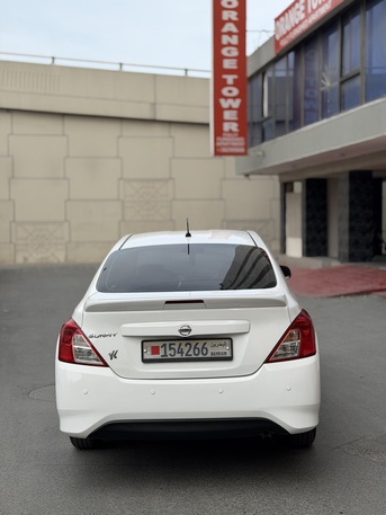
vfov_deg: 39.6
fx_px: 713
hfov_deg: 30.3
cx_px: 193
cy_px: 258
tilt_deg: -3.2
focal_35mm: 48
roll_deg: +0.6
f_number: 1.78
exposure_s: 1/3226
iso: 64
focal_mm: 6.76
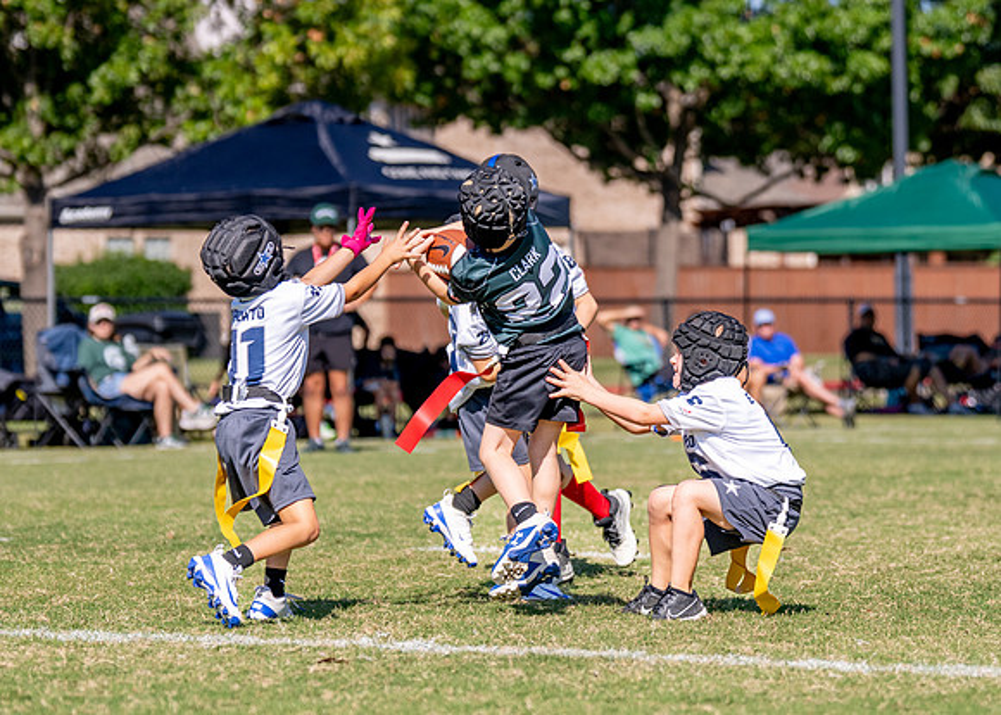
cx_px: 525
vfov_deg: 8.8
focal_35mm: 163
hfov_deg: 12.4
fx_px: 4620
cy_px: 258
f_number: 2.8
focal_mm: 96
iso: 250
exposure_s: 1/5000
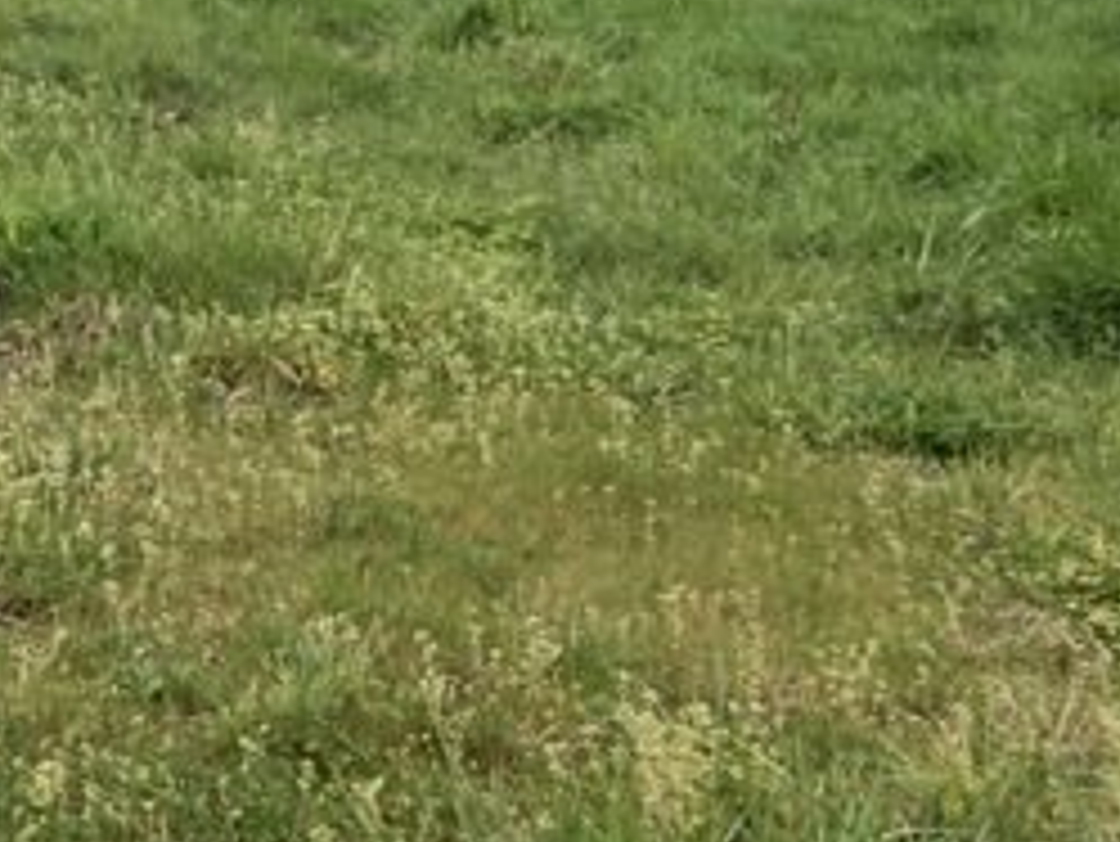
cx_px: -423
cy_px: -306
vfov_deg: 15.5
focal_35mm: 90
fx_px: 2913
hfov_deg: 19.6
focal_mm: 3.99
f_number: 1.8
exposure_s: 1/1043
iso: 20
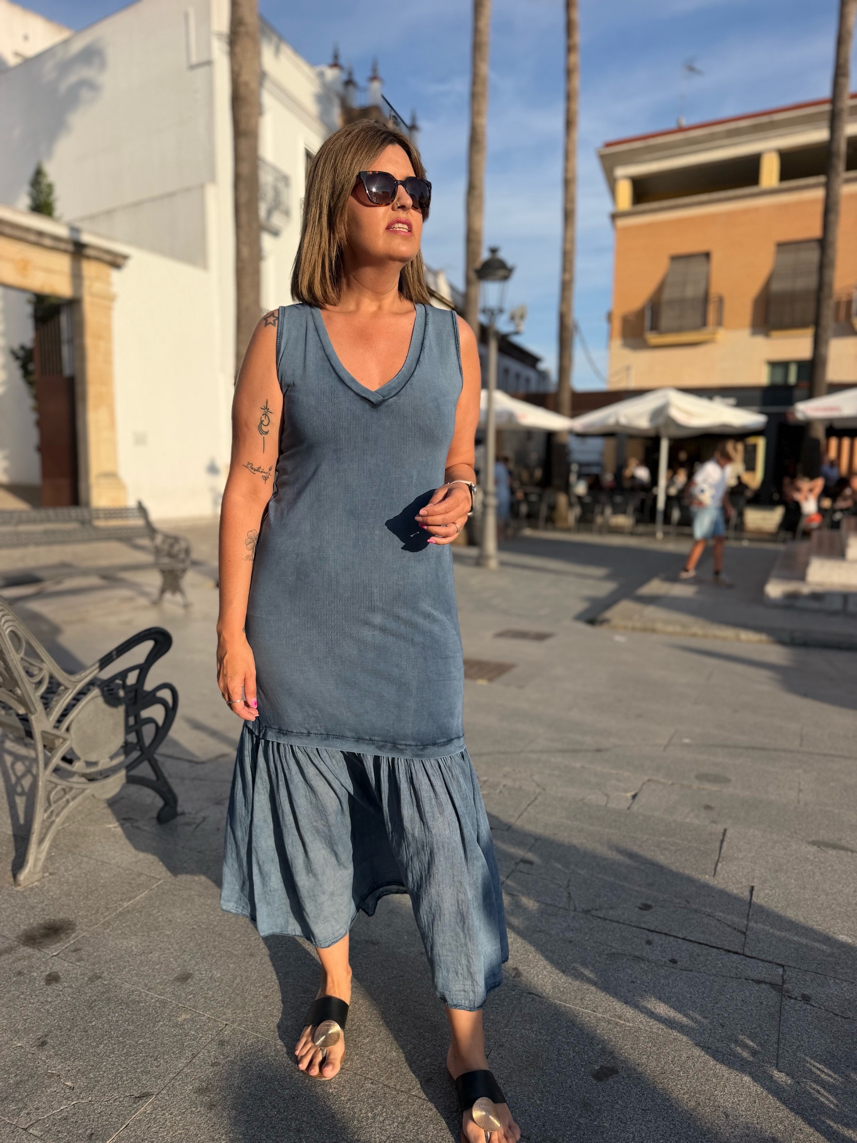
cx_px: 428
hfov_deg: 56.8
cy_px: 572
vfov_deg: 71.6
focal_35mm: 24
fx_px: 792
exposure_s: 1/3584
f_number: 1.78
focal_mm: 6.76
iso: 80
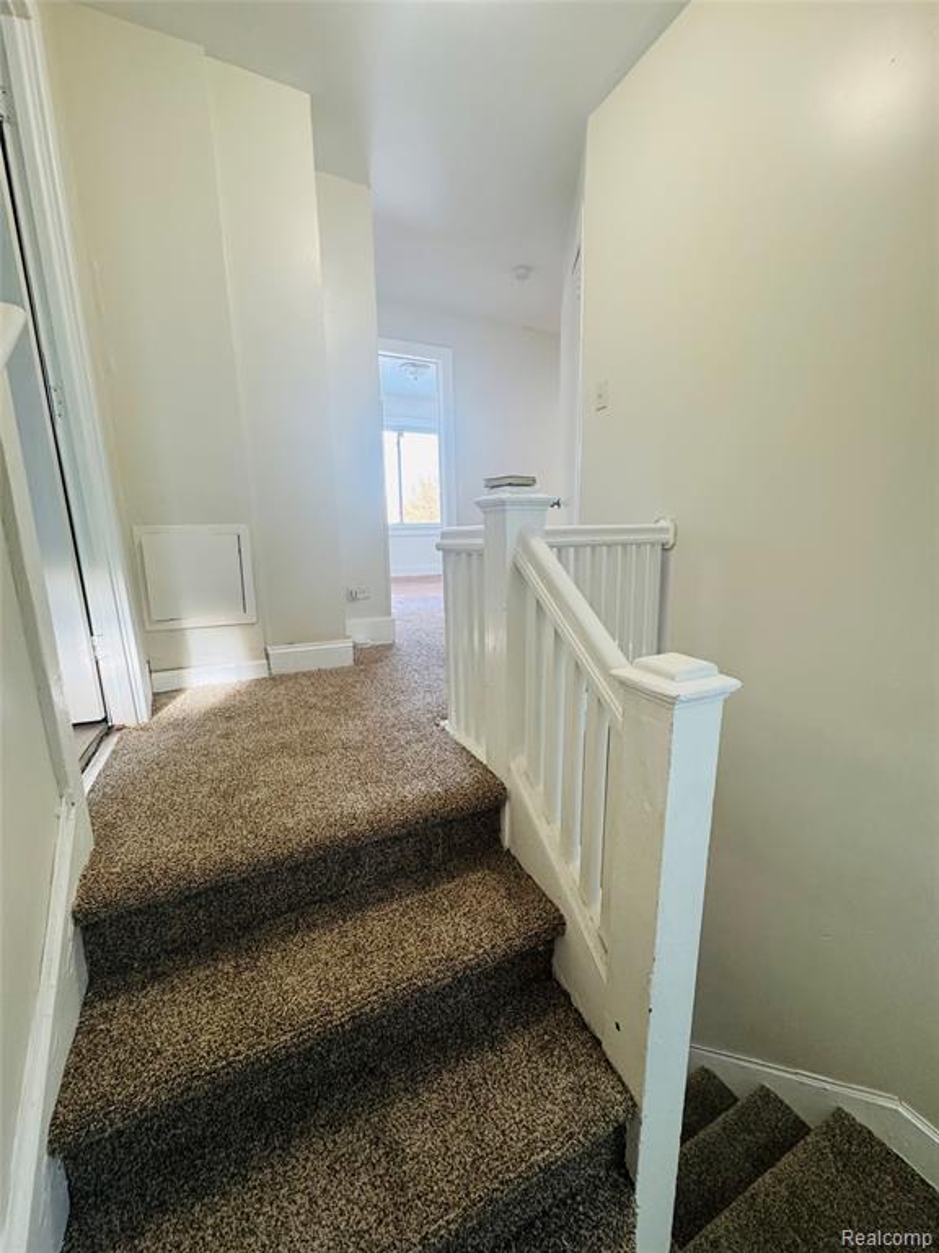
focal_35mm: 14
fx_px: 506
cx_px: 470
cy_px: 626
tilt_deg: -10.3
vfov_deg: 102.1
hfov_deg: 85.7
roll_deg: +1.7
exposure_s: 1/120
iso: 250
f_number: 2.2
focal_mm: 2.22
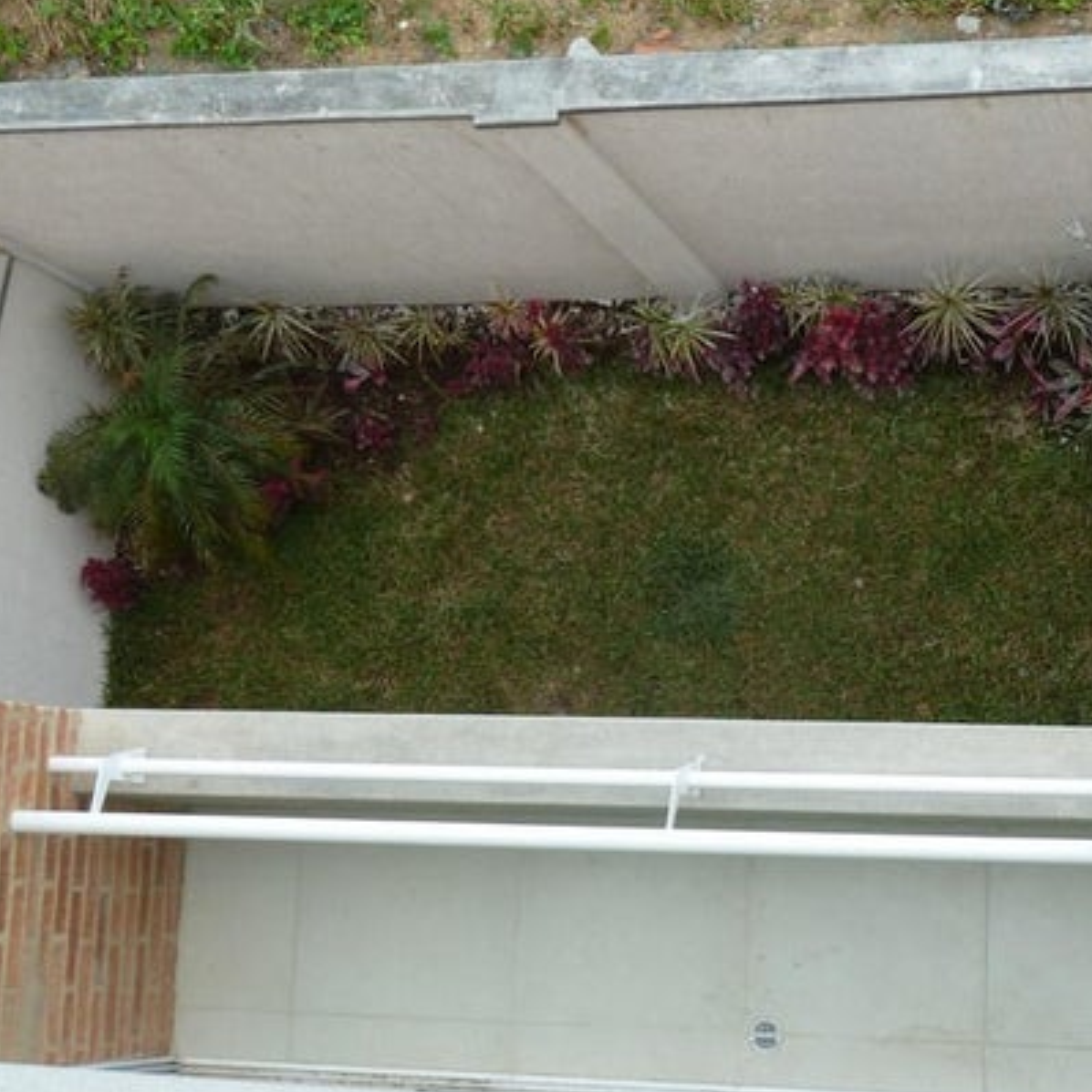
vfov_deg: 25.3
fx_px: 2427
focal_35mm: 68
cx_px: 677
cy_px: 591
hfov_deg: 25.3
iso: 80
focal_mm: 7.9
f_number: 4
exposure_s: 1/100
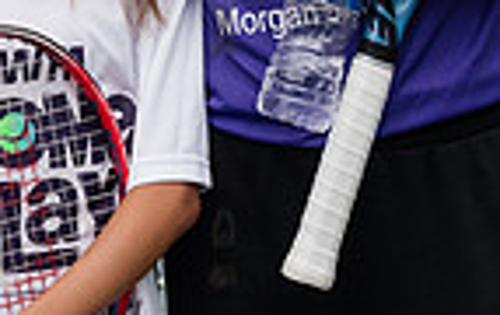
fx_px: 2417
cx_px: 186
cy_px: -44
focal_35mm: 177
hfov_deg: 11.8
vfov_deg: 7.4
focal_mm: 34
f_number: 5
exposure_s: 1/1600
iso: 1000
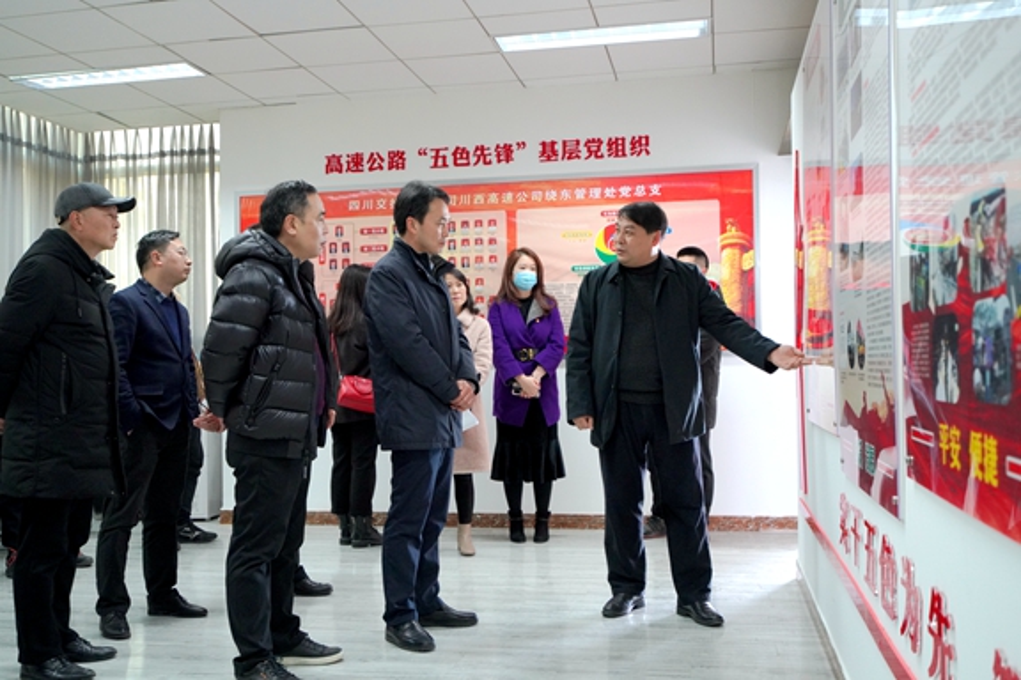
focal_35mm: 35
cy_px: 340
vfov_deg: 37.9
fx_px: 993
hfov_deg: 54.4
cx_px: 510
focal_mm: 35
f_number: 4
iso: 2000
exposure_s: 1/160
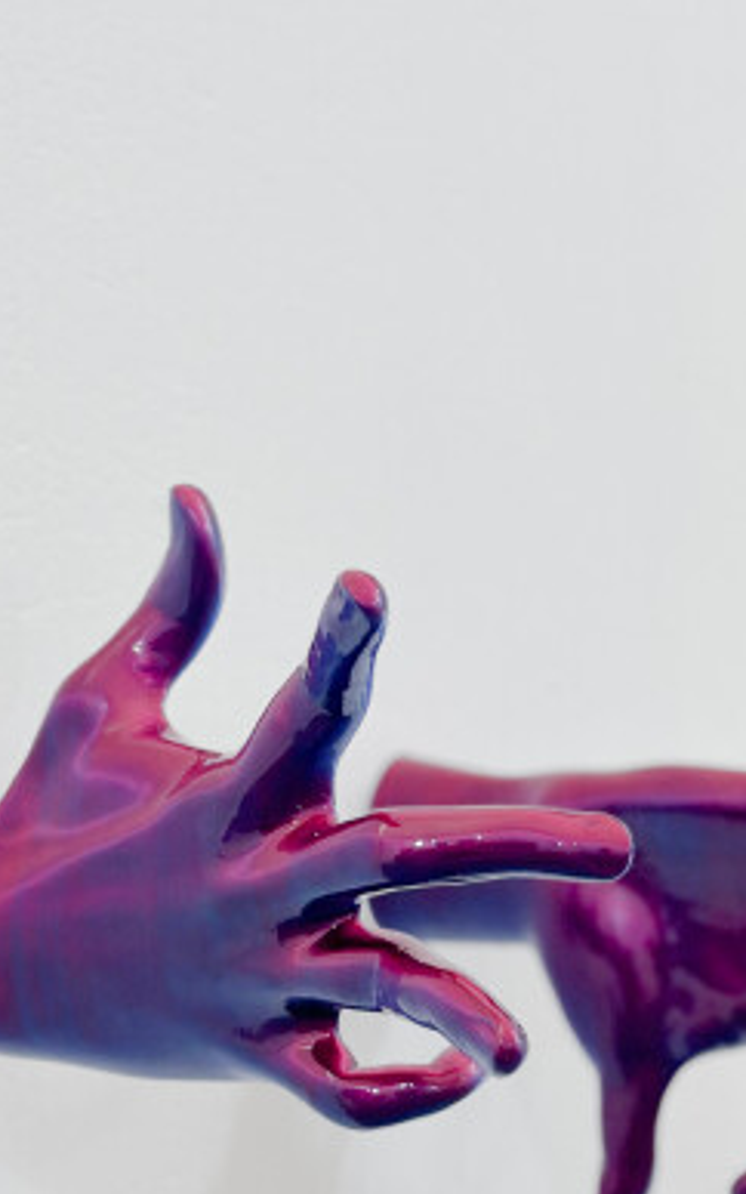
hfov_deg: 14.2
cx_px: 375
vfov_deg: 22.5
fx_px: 2992
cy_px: 799
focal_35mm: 92
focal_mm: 6.9
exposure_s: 1/100
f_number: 1.8
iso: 100
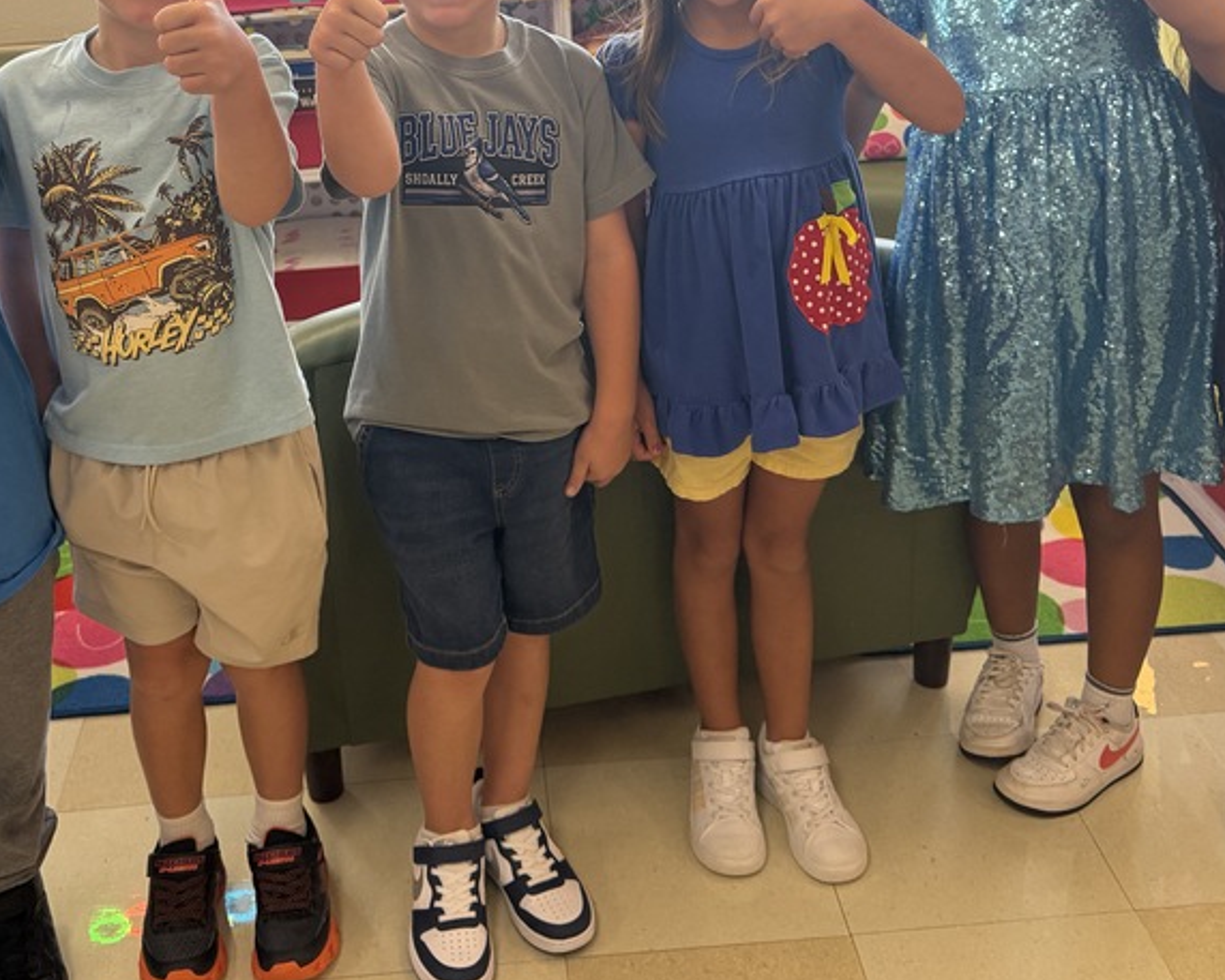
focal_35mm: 42
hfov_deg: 43.5
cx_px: 476
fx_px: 1523
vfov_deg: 34.8
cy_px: 221
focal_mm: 6.76
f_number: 1.78
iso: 320
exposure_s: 1/120
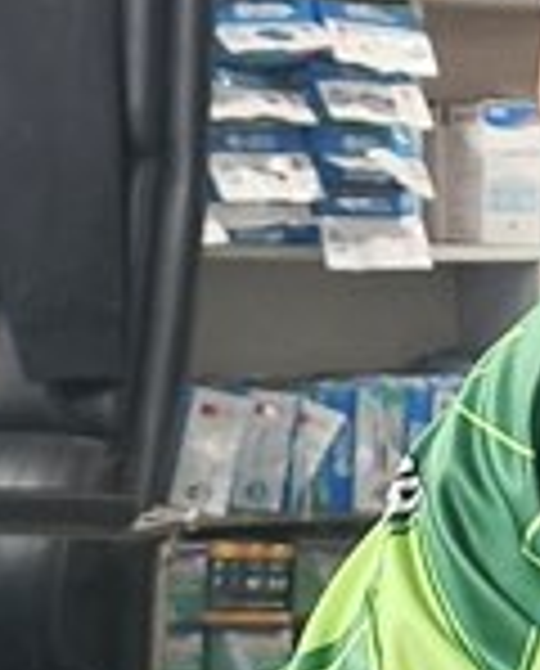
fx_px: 3900
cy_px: 193
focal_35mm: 196
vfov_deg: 9.8
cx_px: 616
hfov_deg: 7.9
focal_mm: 4.74
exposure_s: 1/33.3
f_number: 1.79
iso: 1767
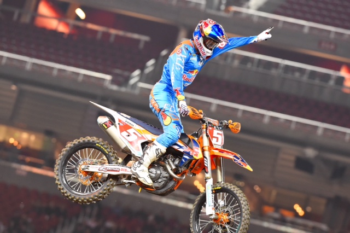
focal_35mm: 300
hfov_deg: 6.9
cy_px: 116
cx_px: 175
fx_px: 2915
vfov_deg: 4.6
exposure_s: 1/1250
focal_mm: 300
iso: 6400
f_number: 5
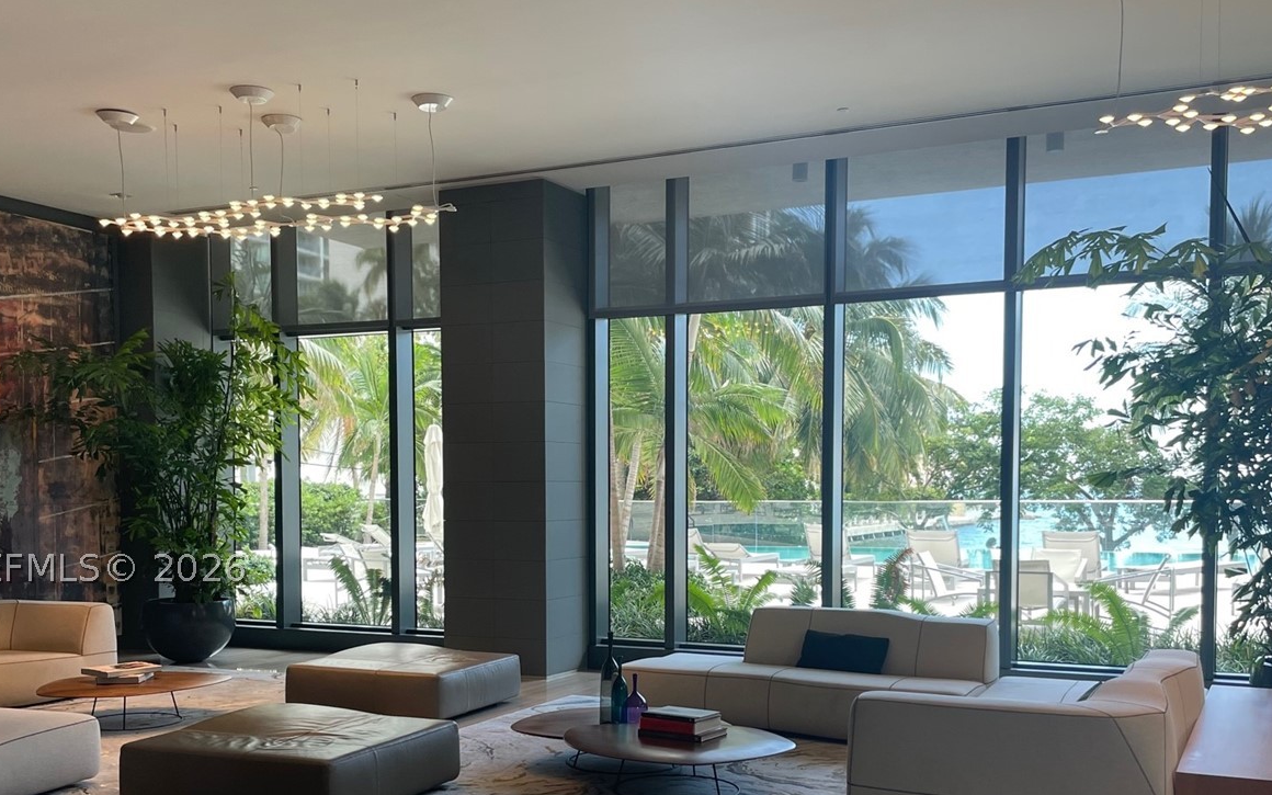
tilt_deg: -3.1
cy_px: 568
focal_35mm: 38
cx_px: 582
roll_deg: +0.1
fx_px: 1317
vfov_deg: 33.1
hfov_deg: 51.5
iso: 64
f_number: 1.6
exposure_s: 1/120
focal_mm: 4.2
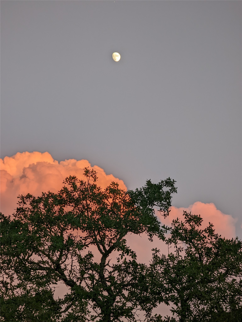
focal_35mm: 104
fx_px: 967
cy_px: 161
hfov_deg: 14.3
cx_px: 121
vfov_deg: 18.9
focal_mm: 19
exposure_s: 1/85.9
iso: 86
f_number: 3.5
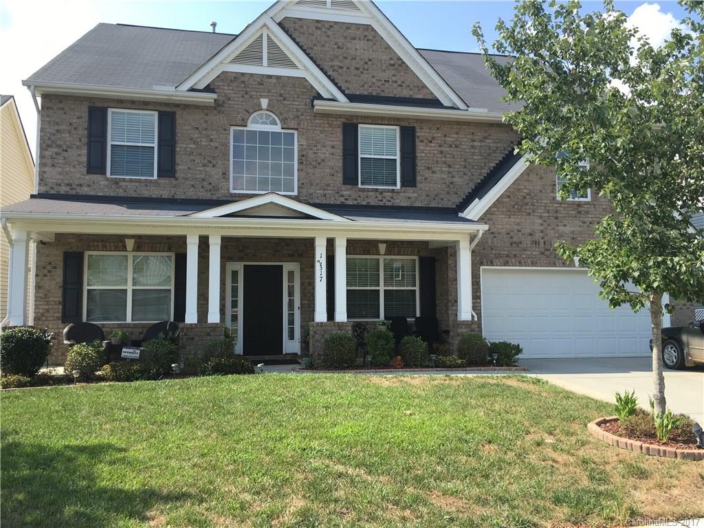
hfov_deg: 61.7
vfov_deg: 48.2
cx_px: 352
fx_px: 590
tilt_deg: +5.0
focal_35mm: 29
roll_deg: +0.1
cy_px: 264
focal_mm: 4.15
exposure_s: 1/630
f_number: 2.2
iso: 25
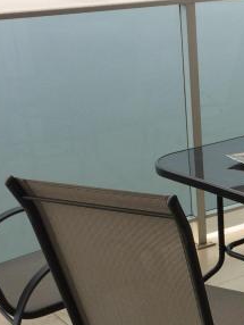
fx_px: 760
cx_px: 241
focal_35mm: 81
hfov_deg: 17.8
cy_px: 275
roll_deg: -0.3
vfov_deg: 23.6
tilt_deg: -27.7
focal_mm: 4.15
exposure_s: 1/120
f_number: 2.2
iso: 40
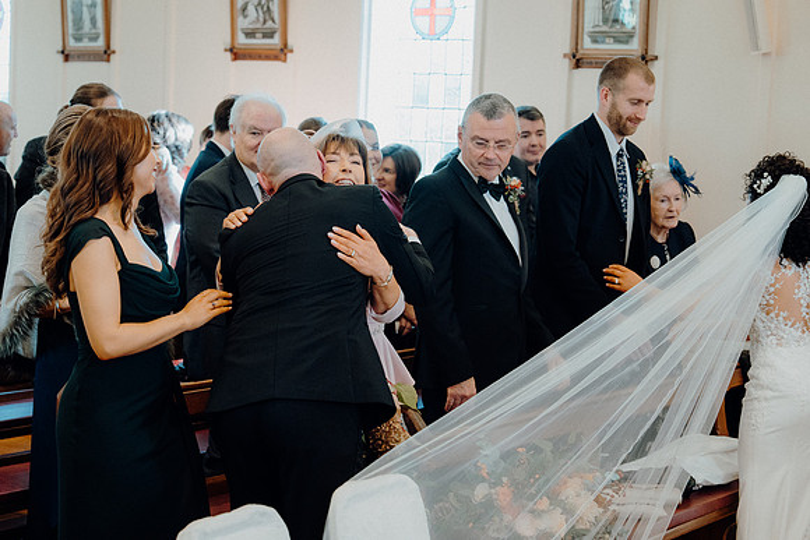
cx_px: 405
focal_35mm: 70
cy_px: 270
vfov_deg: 19.5
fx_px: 1575
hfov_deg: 28.8
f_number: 3.5
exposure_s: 1/160
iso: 2500
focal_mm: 70
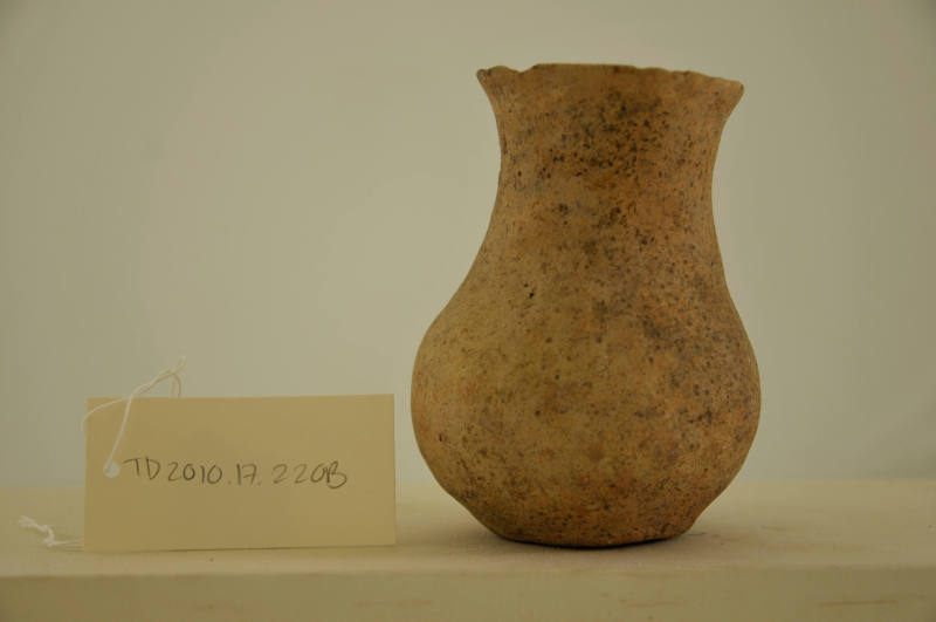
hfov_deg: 33.4
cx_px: 468
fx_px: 1558
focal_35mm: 60
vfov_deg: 22.6
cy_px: 311
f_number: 4.8
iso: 200
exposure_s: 1/60
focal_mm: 40
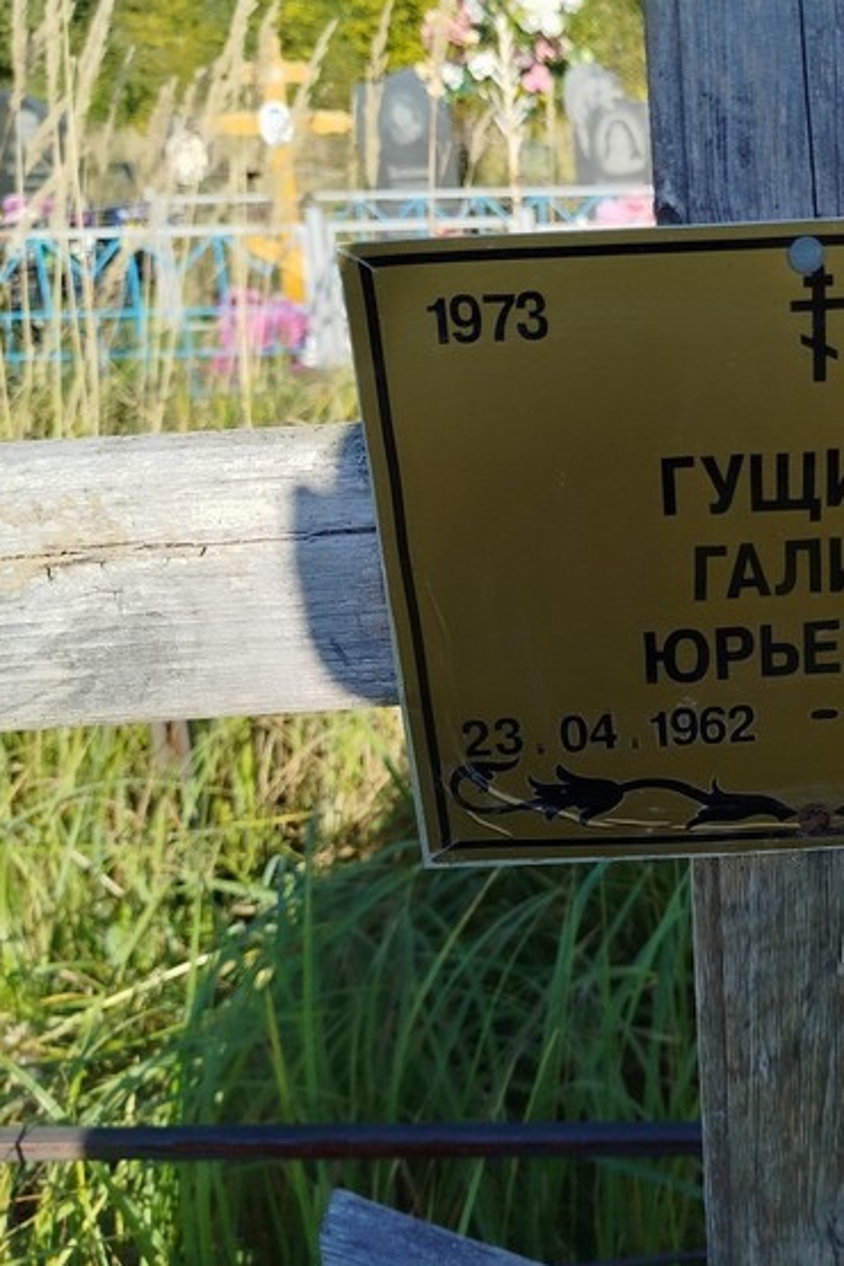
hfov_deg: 35.5
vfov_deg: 53.1
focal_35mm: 36
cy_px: 589
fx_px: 1266
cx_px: 698
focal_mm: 5.31
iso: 50
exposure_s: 1/746
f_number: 1.7
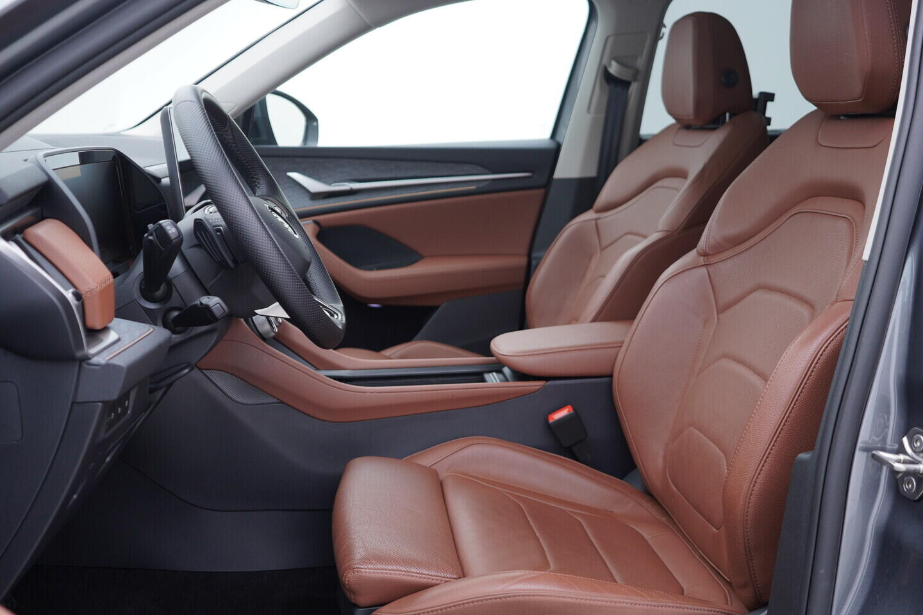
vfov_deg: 36.9
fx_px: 923
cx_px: 462
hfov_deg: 53.1
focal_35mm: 36
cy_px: 308
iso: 160
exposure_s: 1/40
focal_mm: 24
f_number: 2.8
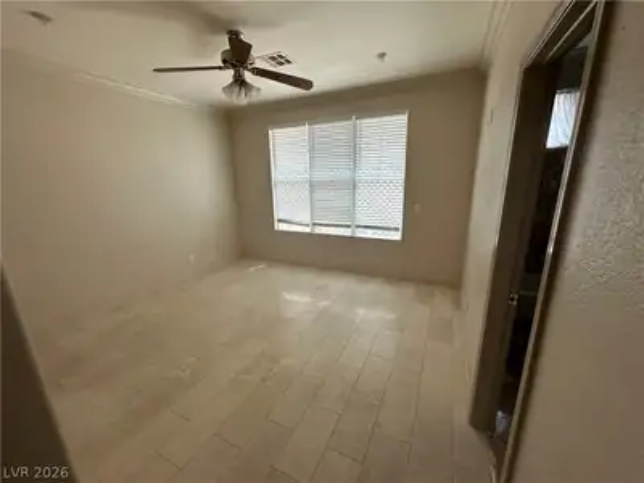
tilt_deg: -14.0
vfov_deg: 85.7
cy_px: 242
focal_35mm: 14
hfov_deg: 102.1
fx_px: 260
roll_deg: -0.4
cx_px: 322
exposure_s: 1/233
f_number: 2.2
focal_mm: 2.22
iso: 40
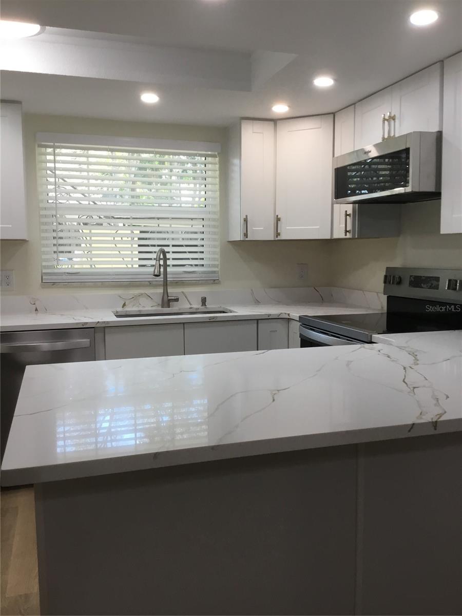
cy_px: 308
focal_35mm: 31
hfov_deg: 45.4
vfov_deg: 58.4
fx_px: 552
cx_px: 231
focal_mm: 3.3
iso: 32
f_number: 2.4
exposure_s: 1/40
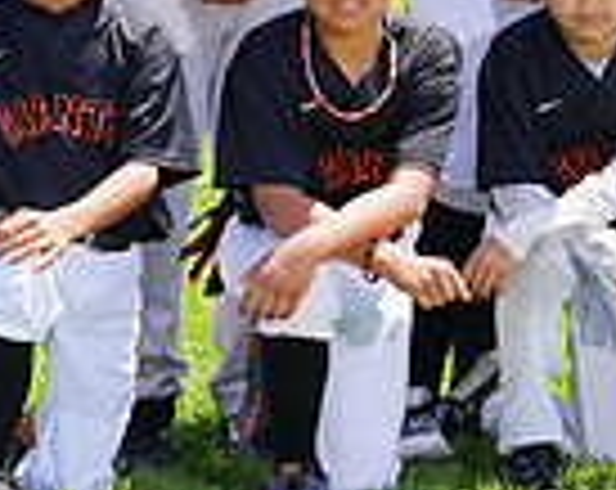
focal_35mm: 398
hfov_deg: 4.9
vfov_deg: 3.9
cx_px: 499
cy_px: -223
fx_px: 7241
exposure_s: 1/250
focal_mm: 100
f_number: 6.3
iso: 100
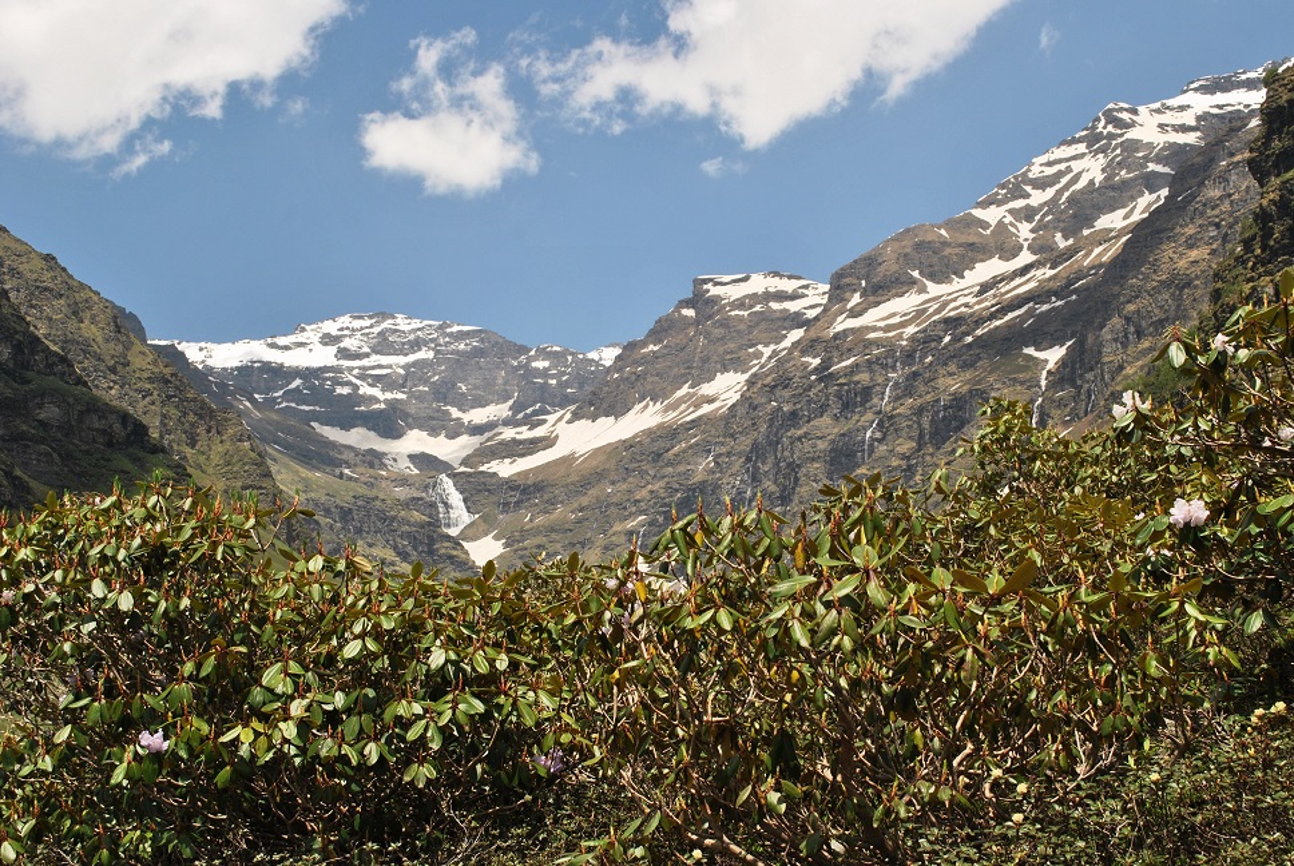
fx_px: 1835
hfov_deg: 38.8
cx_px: 647
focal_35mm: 51
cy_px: 433
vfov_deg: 26.6
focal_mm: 34
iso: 100
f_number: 9
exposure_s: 1/320
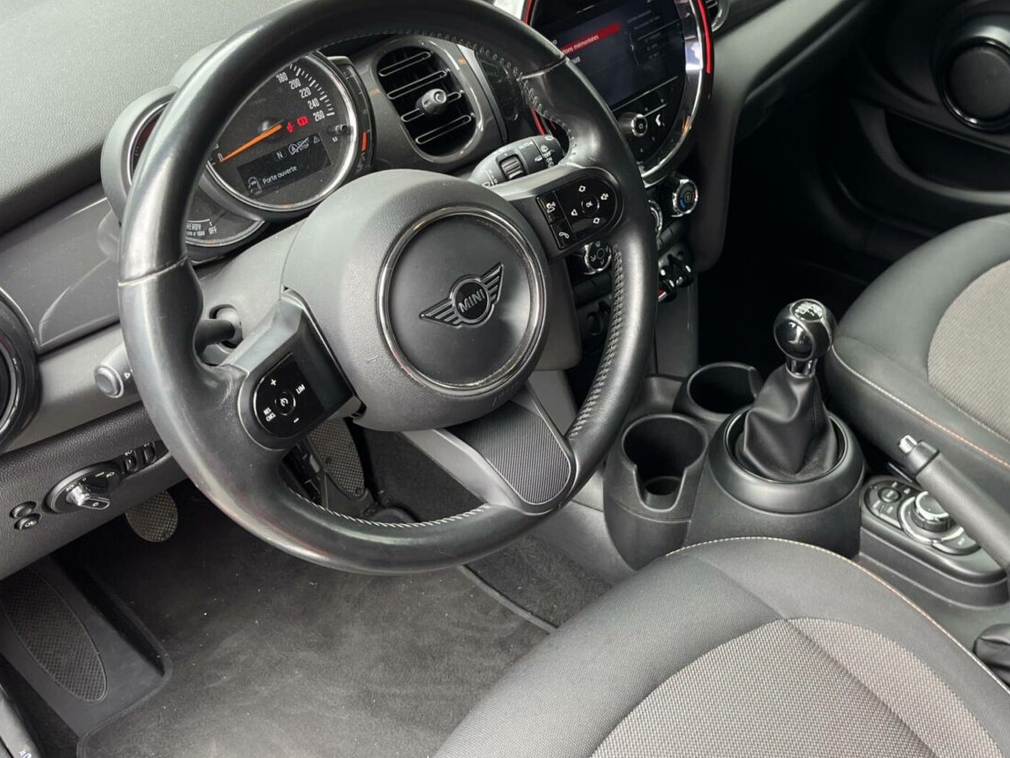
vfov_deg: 39.4
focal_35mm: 36
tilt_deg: -33.6
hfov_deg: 50.7
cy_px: 279
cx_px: 644
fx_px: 1050
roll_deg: +1.4
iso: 125
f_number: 1.6
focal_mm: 5.1
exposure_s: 1/121
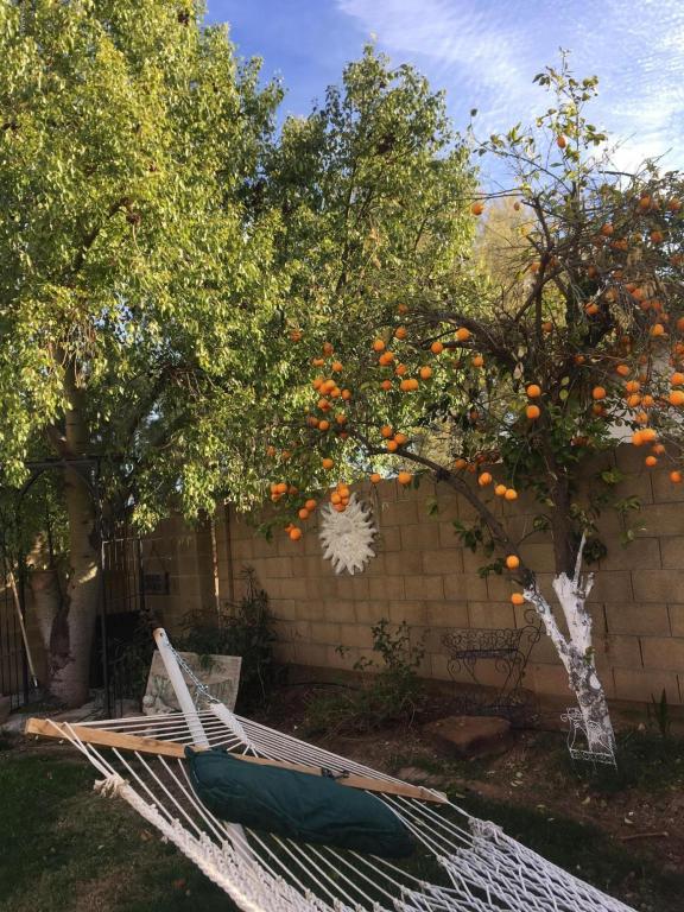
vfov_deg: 61.7
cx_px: 342
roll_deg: +4.9
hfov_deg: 48.2
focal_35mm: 29
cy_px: 456
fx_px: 764
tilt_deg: +4.5
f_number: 2.2
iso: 25
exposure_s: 1/447
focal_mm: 4.15
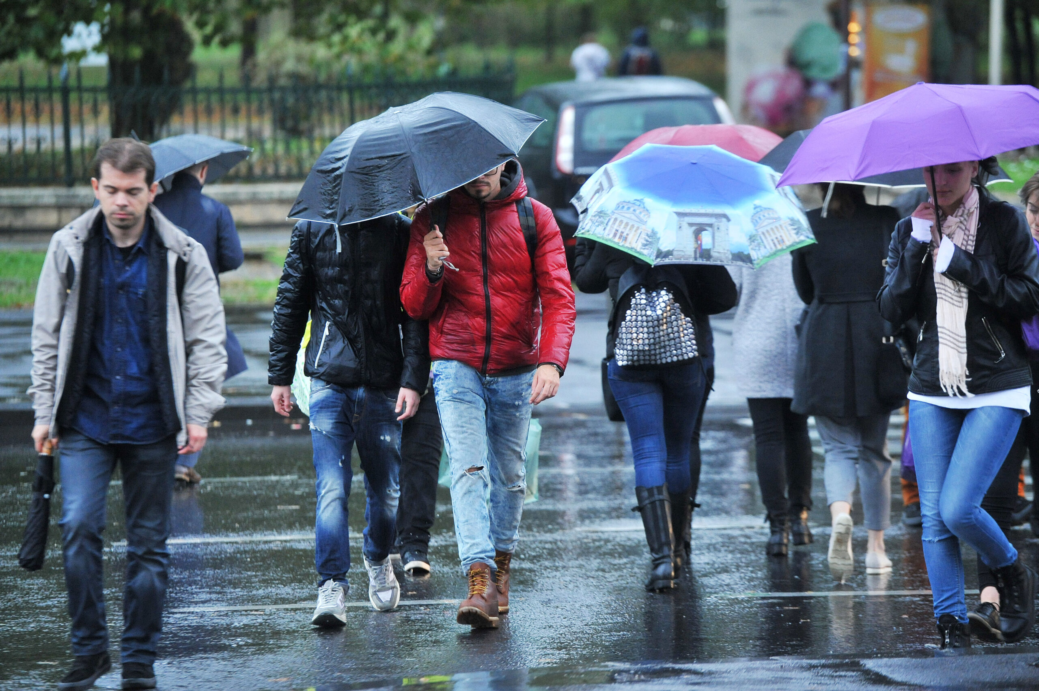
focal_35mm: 185
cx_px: 520
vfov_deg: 7.4
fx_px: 5335
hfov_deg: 11.1
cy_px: 346
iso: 2500
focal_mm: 185
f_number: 4
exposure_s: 1/250
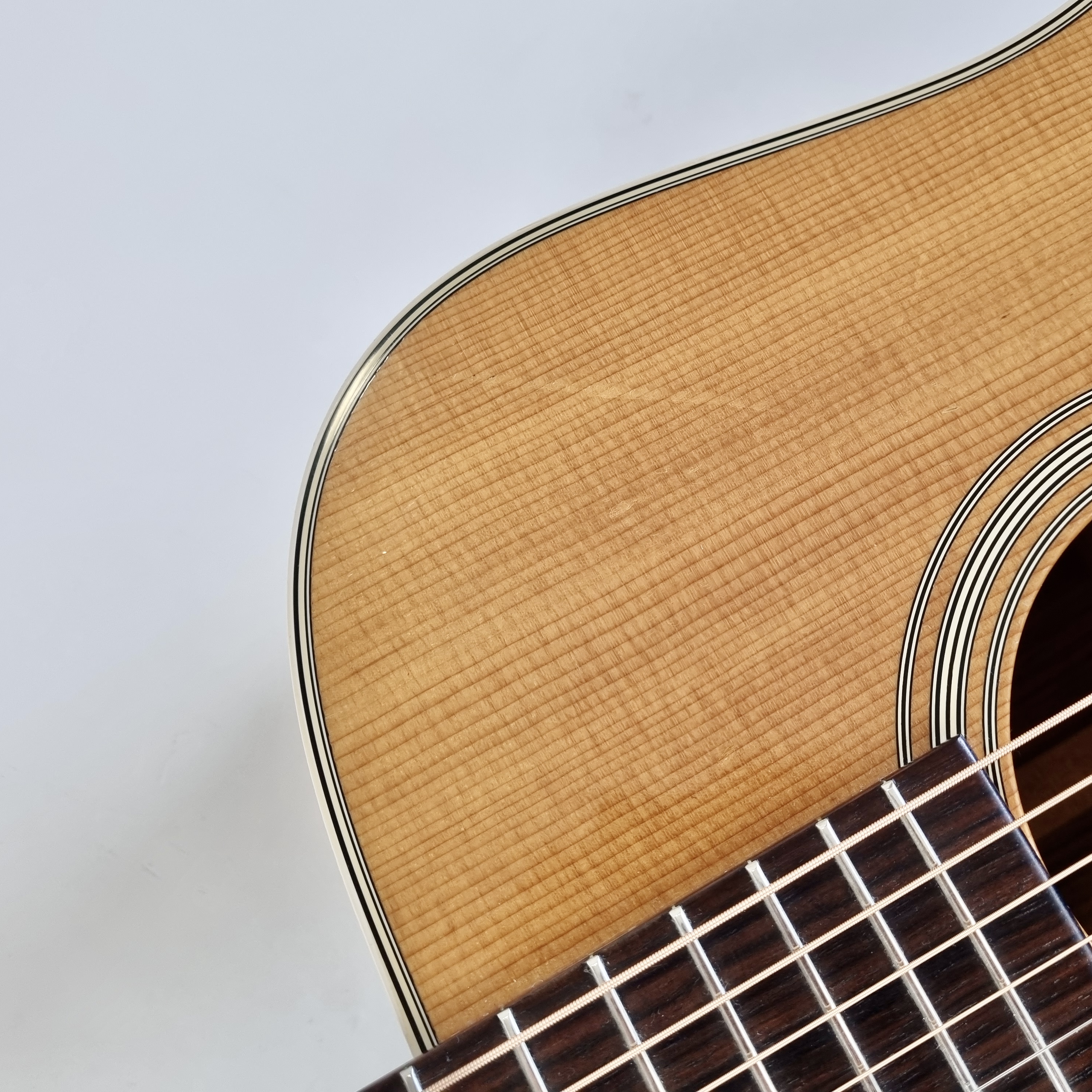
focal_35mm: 31
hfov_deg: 52.0
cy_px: 541
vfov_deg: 52.5
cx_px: 680
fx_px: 1106
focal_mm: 5.4
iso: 125
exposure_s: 1/100
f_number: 1.8
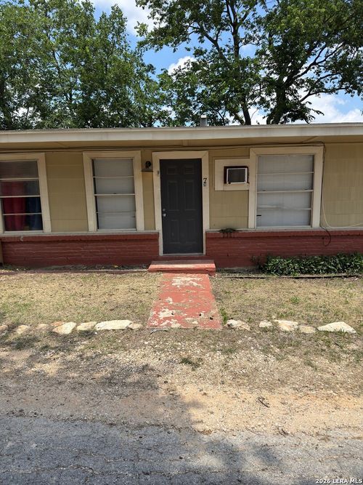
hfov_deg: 56.8
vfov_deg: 71.6
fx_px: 336
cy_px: 242
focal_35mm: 24
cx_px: 182
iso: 100
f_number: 1.78
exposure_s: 1/3745
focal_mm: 6.76
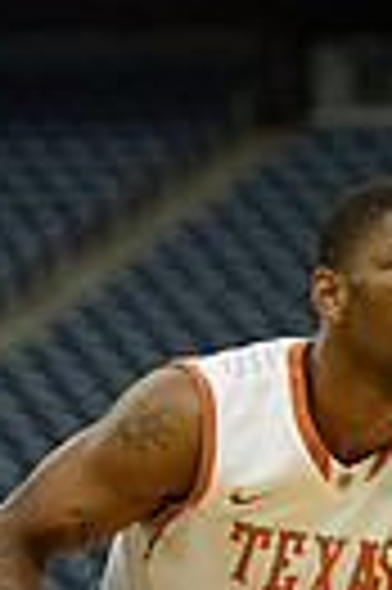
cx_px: 324
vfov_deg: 5.7
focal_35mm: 361
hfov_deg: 3.8
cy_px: 779
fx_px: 5912
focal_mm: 105
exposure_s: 1/1250
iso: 2000
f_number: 2.8
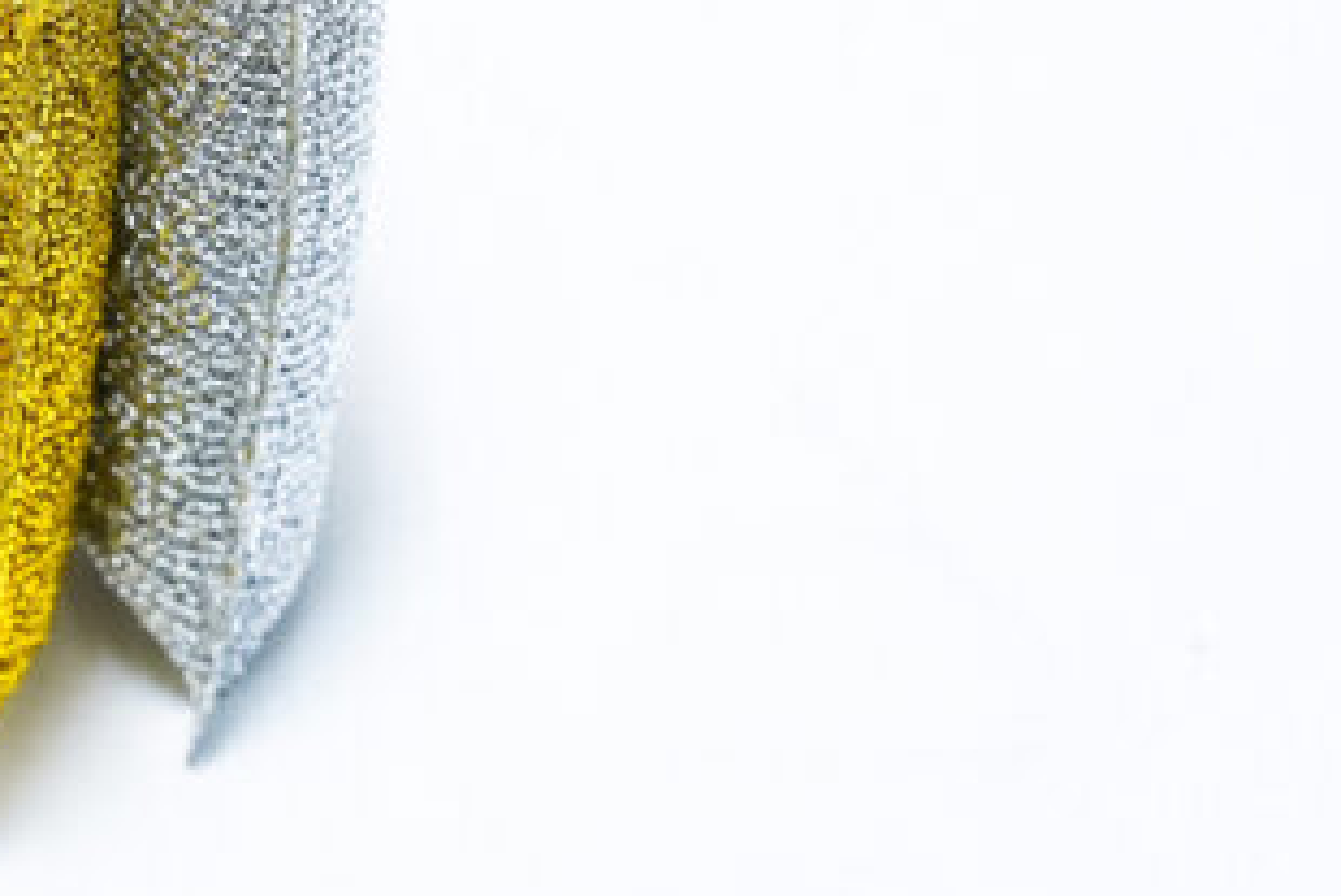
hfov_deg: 12.9
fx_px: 5888
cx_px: 69
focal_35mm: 158
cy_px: -4
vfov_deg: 8.6
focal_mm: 70
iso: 3200
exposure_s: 1/200
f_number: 8
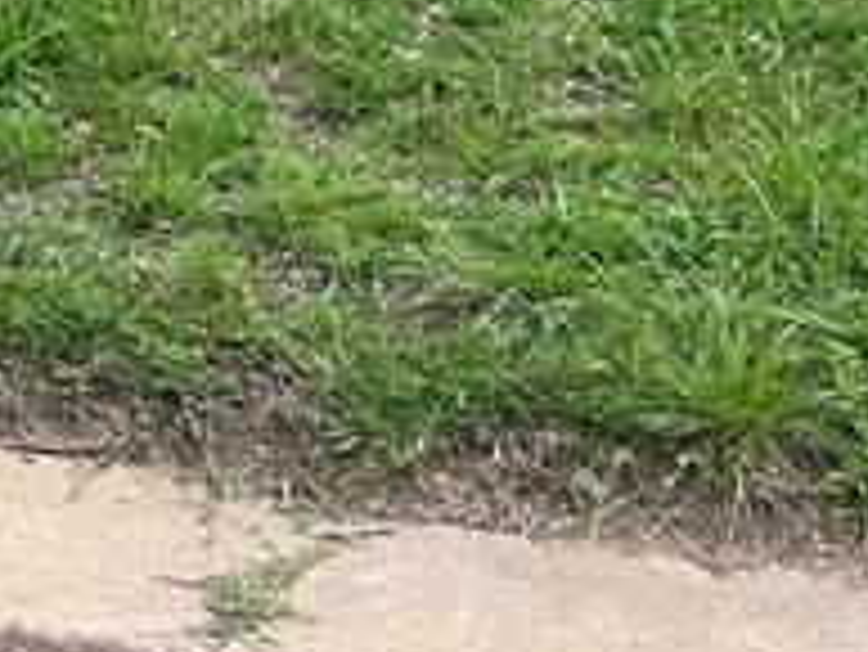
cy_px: -755
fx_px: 3463
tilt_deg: -2.1
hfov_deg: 12.3
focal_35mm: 138
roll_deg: +0.0
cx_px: -980
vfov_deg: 9.8
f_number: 1.5
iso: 50
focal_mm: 5.7
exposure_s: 1/248
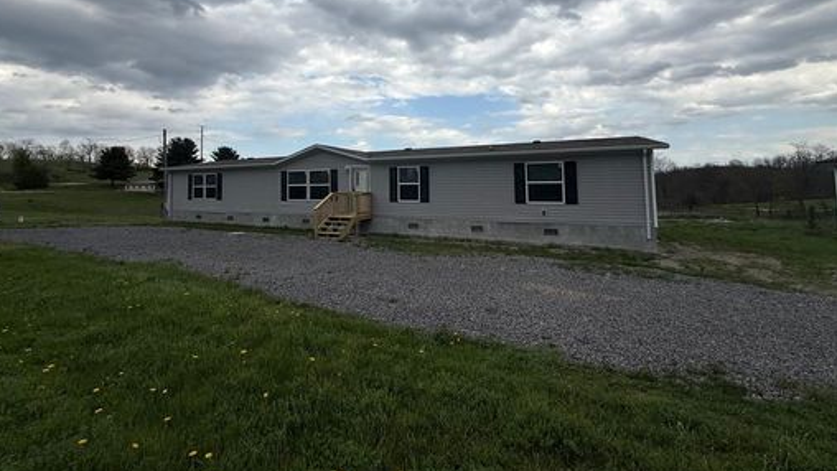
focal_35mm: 16
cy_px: 163
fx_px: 355
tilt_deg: +4.7
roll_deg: +0.7
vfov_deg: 65.6
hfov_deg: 99.3
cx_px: 401
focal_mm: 2.22
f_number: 2.2
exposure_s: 1/1961
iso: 50
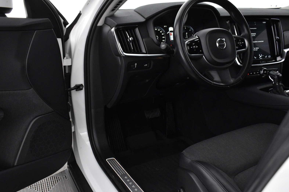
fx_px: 273
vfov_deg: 38.9
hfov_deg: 55.8
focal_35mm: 34
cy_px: 99
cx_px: 143
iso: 3200
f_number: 4.5
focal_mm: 22
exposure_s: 1/50
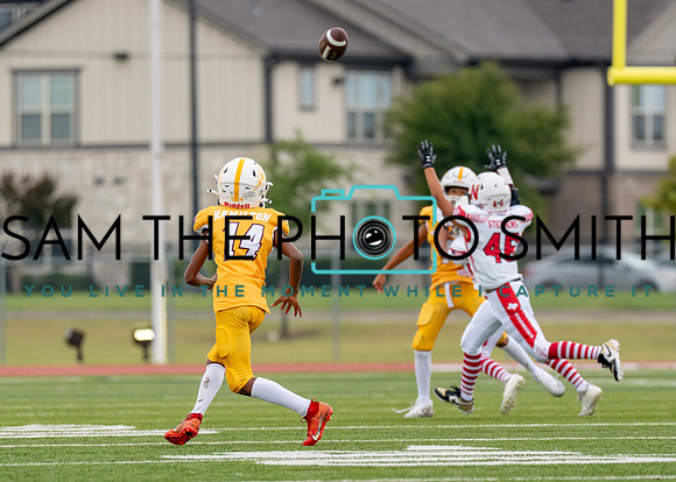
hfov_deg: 4.6
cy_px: 302
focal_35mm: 436
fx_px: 8361
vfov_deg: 3.3
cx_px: 325
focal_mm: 200
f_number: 2.8
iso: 320
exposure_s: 1/2000
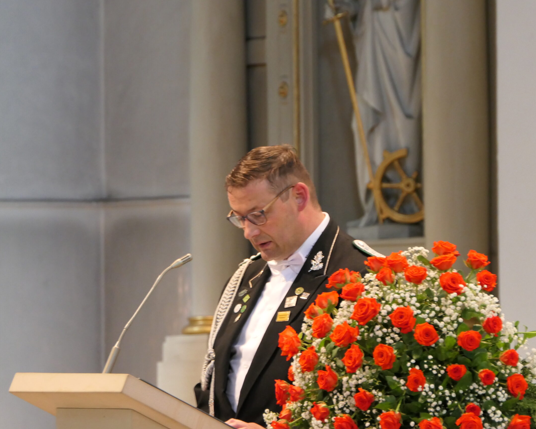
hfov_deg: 6.1
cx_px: 284
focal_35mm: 316
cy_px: 214
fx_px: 5013
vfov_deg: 4.9
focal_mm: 102.9
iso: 1600
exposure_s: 1/20
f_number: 4.5
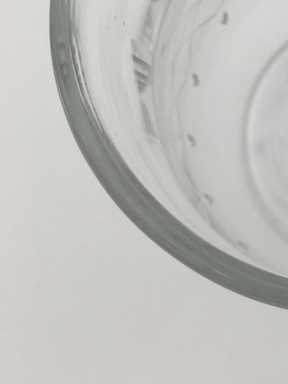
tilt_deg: -78.7
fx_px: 888
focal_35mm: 80
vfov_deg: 24.0
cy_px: 68
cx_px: 382
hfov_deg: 17.2
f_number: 2.2
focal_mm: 4.15
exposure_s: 1/114
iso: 25
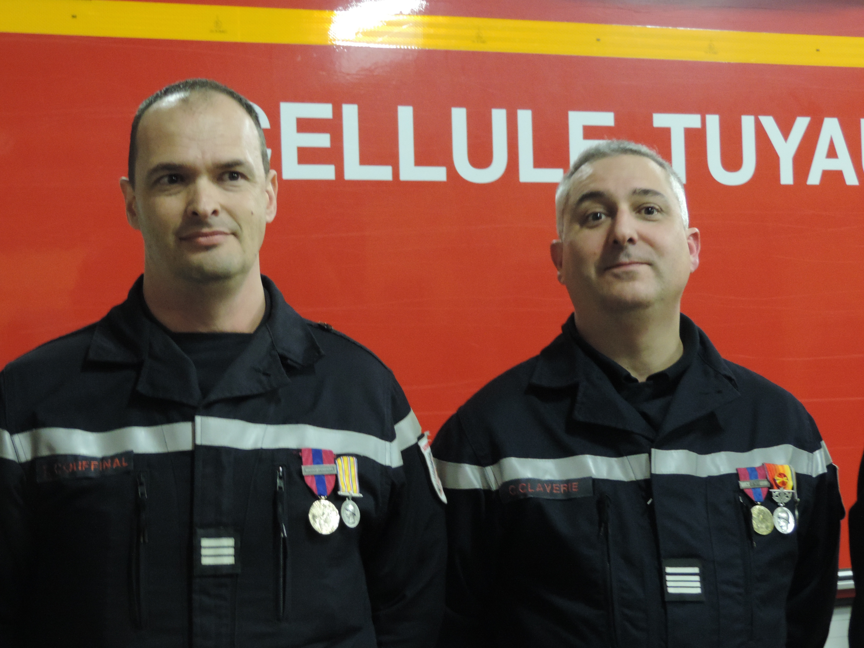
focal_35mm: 90
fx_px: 2246
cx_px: 432
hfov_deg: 21.8
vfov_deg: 16.4
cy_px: 324
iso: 800
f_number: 4.1
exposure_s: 1/10
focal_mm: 16
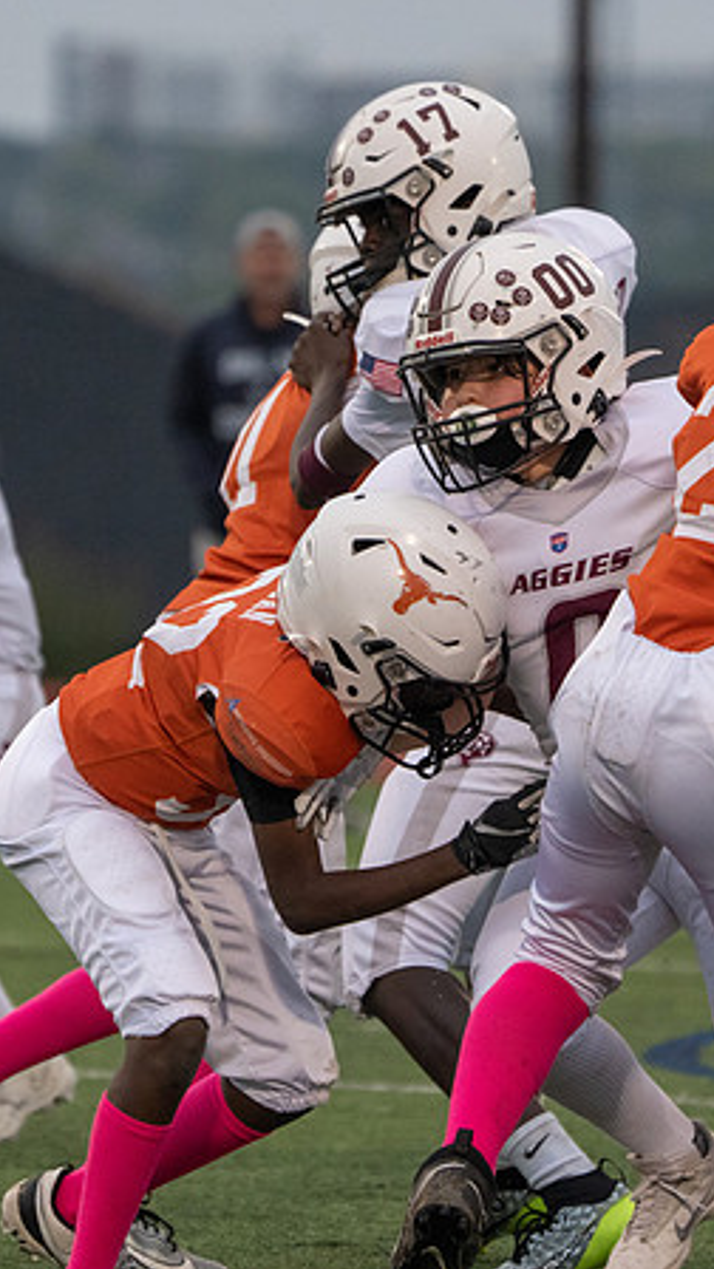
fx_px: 18882
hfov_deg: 2.2
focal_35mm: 561
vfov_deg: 3.9
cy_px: 626
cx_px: 393
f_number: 5.6
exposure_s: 1/1000
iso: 3200
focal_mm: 285
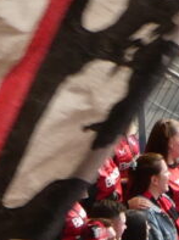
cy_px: 551
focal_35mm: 863
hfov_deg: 1.7
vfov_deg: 2.3
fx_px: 5970
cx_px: 480
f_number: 5.1
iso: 100
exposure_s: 1/80
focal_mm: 19
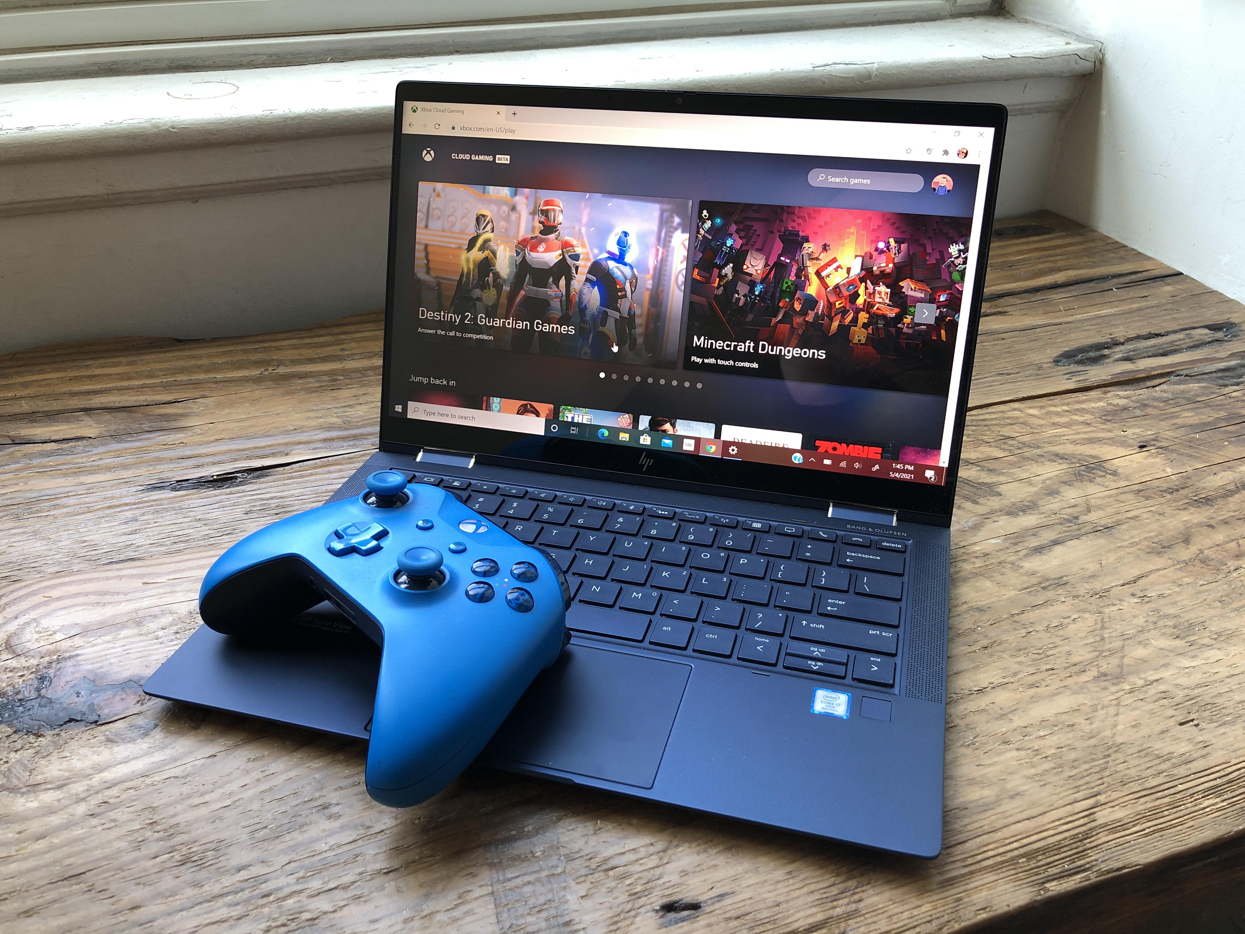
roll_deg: +1.2
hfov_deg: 63.4
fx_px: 1007
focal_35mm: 28
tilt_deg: -32.8
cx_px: 622
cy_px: 467
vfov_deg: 49.7
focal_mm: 4
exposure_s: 1/31
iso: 25
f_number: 1.8
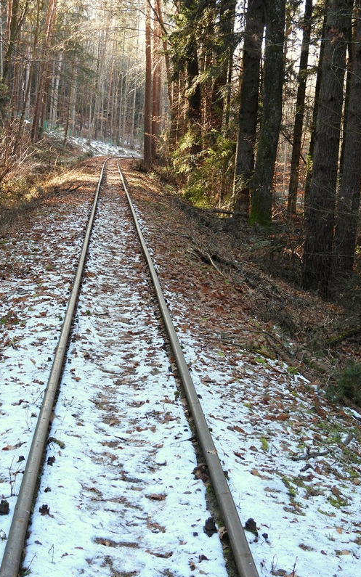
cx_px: 150
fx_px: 1007
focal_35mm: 64
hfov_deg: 20.3
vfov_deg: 32.0
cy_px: 290
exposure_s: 1/50
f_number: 3.5
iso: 100
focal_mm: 10.7
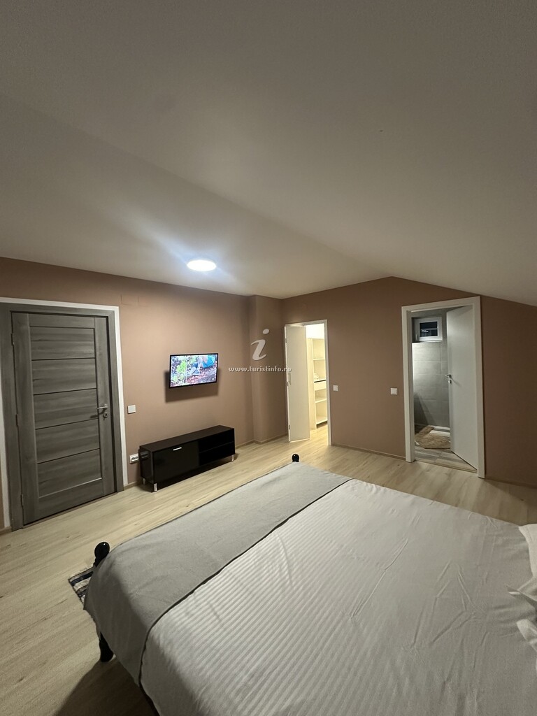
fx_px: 290
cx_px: 268
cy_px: 358
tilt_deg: -0.5
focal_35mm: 14
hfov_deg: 85.7
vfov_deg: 102.1
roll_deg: +1.8
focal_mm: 2.22
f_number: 2.2
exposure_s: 1/50
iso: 500
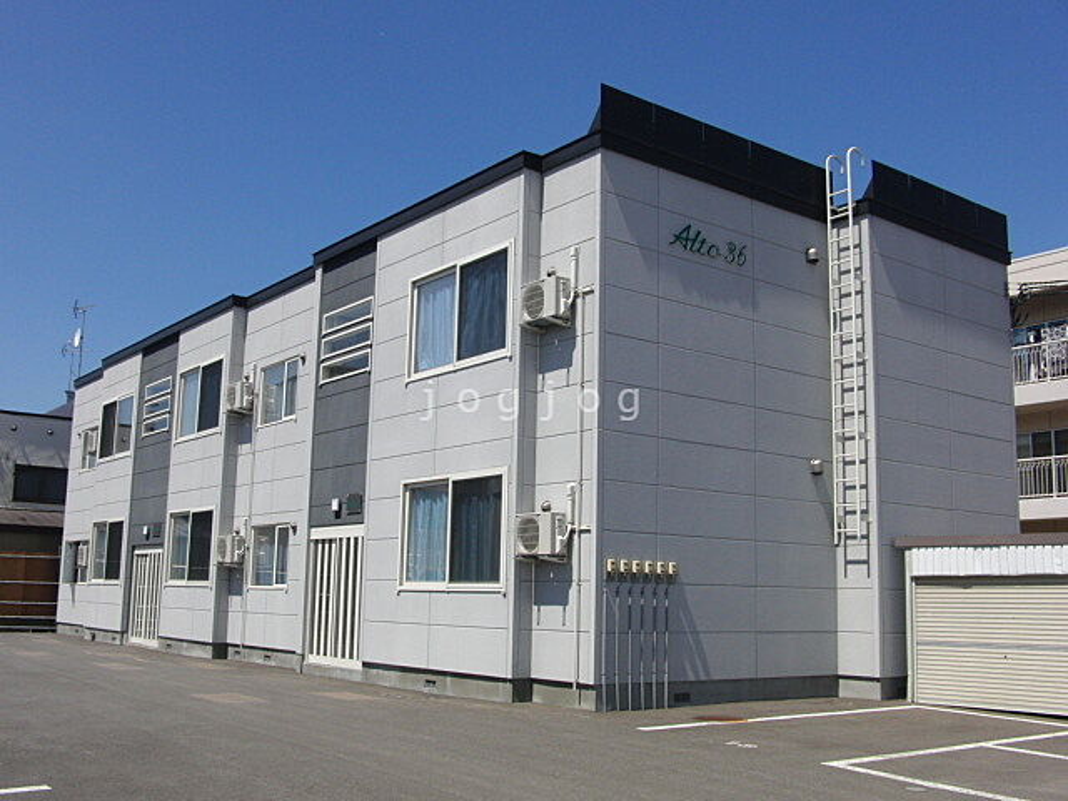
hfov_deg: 50.1
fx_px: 1142
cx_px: 534
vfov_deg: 38.7
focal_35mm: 37
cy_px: 400
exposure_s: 1/400
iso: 100
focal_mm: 6.42
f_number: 8.5
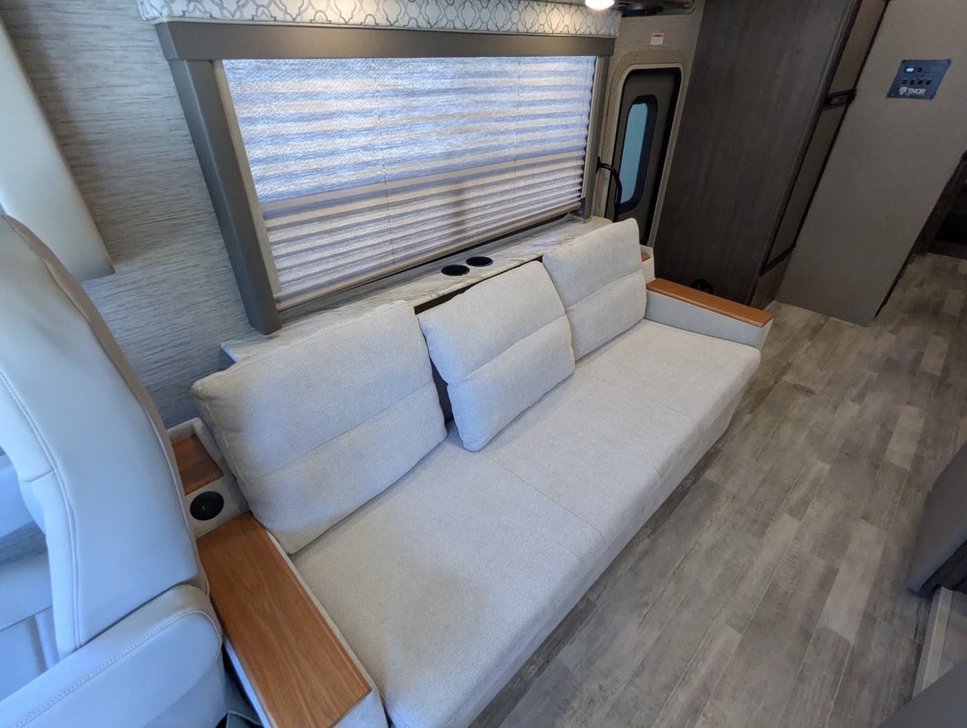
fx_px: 448
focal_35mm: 16
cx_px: 484
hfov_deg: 94.4
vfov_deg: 78.2
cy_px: 364
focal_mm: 2.35
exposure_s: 1/198
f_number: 2.2
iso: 378
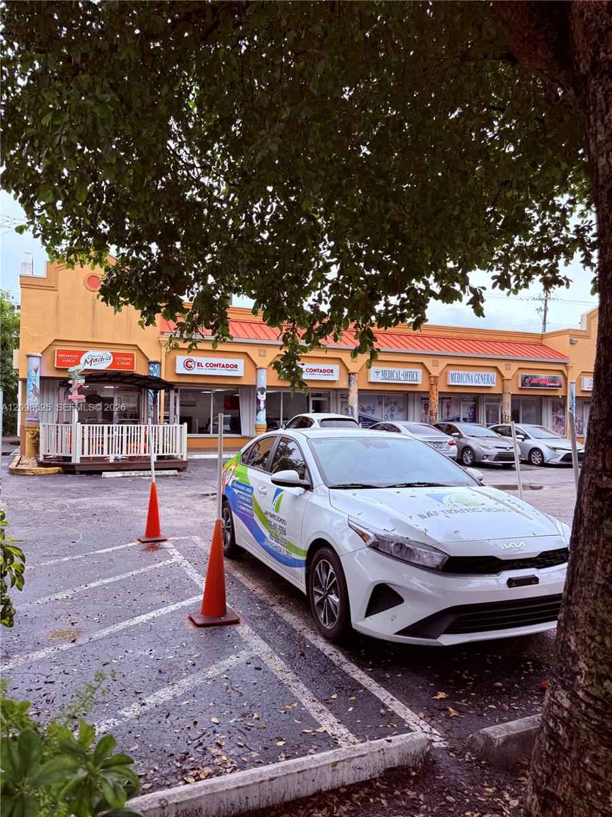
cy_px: 408
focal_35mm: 24
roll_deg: -1.0
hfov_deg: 56.8
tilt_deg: +0.8
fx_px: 566
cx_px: 306
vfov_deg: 71.6
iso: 80
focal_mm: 6.76
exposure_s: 1/813
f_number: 1.78
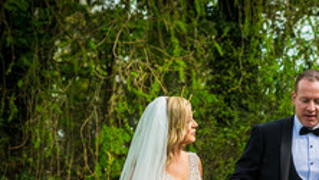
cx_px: 160
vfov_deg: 4.2
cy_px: 181
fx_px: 2471
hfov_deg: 7.4
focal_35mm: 292
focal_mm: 70
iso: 160
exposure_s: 1/500
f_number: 4.5
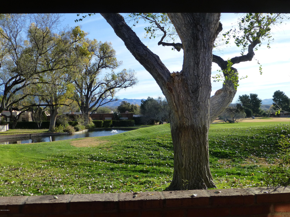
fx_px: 285
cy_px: 108
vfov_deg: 41.8
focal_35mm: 34
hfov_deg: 54.0
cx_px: 145
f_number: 3.7
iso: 160
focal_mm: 6.1
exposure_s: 1/800
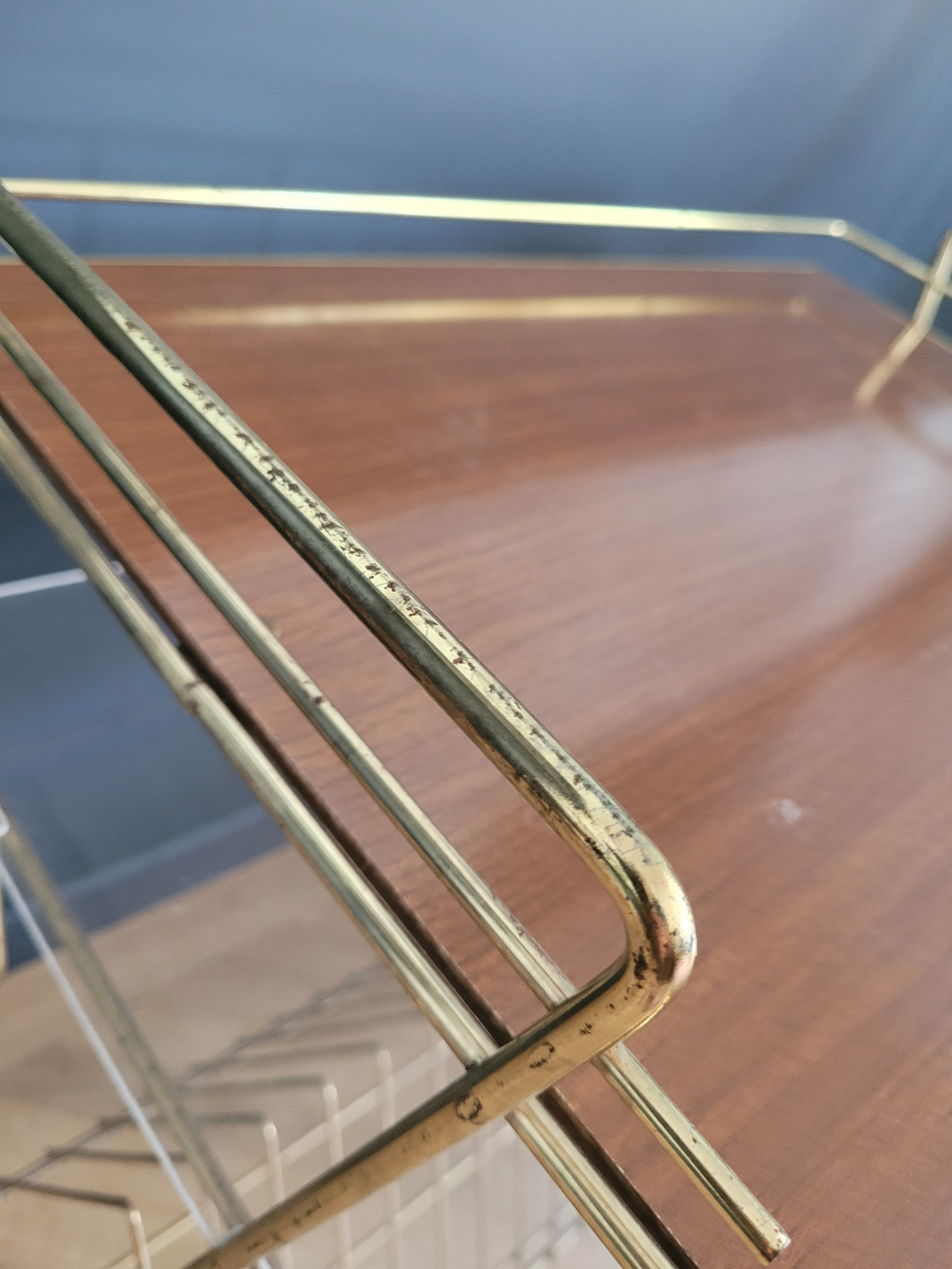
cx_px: 476
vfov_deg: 67.3
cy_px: 634
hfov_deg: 53.1
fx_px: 953
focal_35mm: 26
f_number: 1.8
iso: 500
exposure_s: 1/33
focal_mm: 5.4
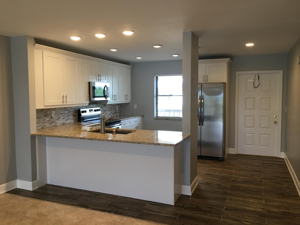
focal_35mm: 29
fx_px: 251
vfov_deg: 48.2
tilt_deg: -3.2
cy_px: 112
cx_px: 150
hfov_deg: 61.7
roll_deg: -0.3
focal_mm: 4.15
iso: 32
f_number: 2.2
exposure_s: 1/30
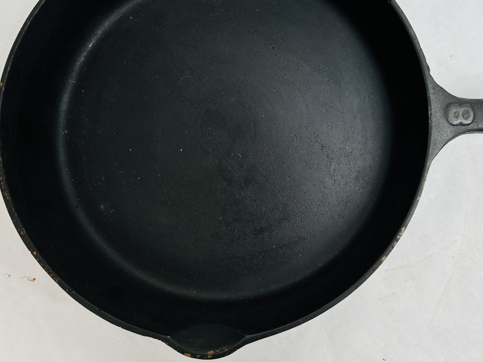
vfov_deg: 37.5
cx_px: 314
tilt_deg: -83.1
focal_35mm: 38
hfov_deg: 48.3
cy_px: 138
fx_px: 530
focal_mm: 5.7
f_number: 1.5
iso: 40
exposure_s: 1/211
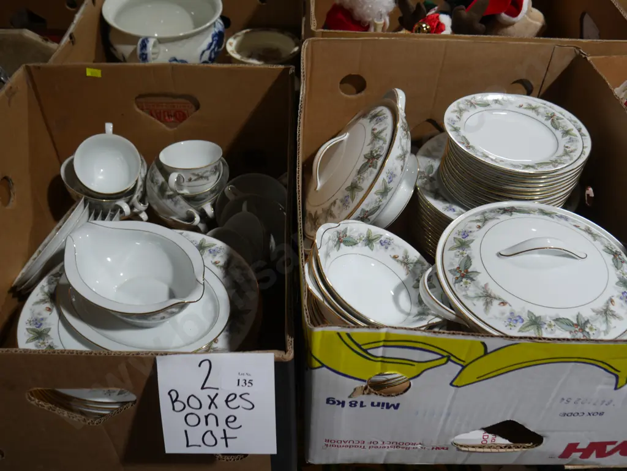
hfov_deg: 53.9
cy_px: 236
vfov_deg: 41.8
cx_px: 314
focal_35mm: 34
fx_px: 616
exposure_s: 1/60
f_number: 4
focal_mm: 17
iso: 200
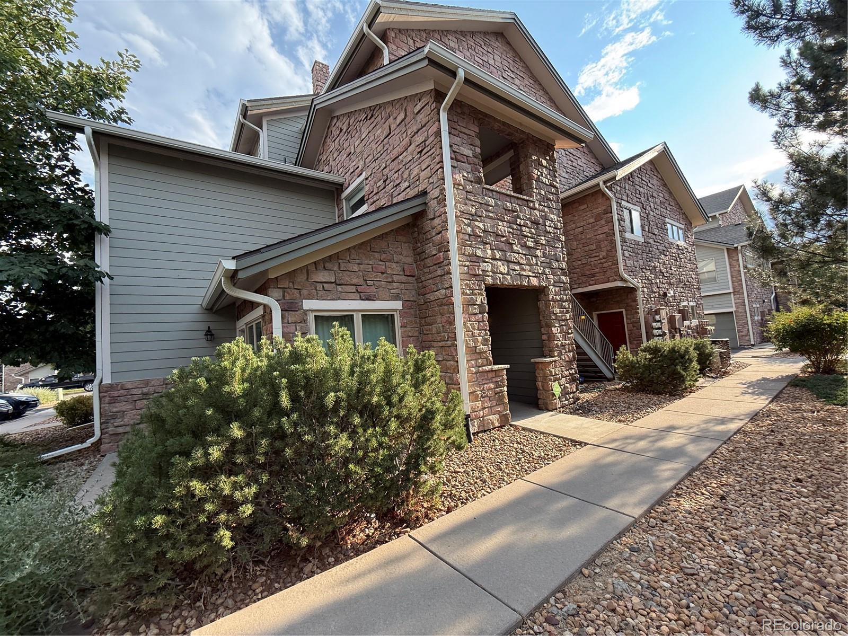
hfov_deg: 102.1
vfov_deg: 85.7
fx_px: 343
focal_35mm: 14
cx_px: 424
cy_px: 318
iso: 50
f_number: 2.2
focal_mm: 2.22
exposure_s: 1/252
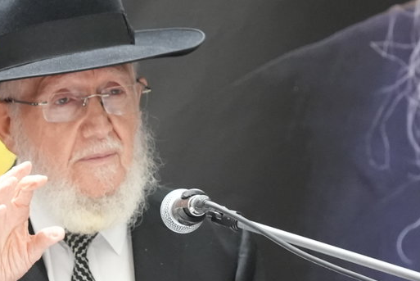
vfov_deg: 2.6
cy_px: 180
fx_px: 6083
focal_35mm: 521
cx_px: 209
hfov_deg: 4.0
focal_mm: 191
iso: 10000
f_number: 6.3
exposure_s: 1/200
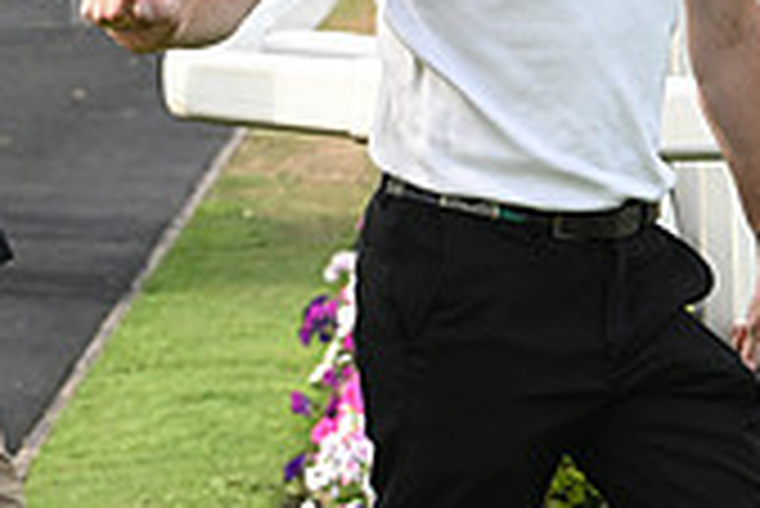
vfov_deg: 5.3
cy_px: -303
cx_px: -184
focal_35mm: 257
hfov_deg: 7.9
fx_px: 5430
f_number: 5.6
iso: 400
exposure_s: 1/800
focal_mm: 75
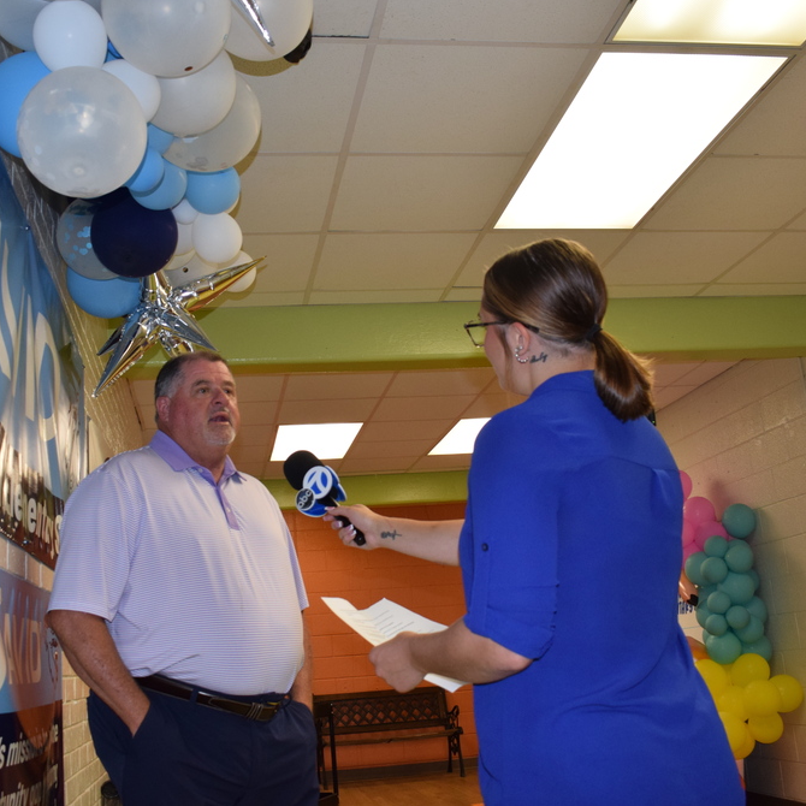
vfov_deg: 42.8
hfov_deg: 42.7
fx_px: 1027
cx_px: 344
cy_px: 396
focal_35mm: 39
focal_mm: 20
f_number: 5.6
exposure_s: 1/125
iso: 800
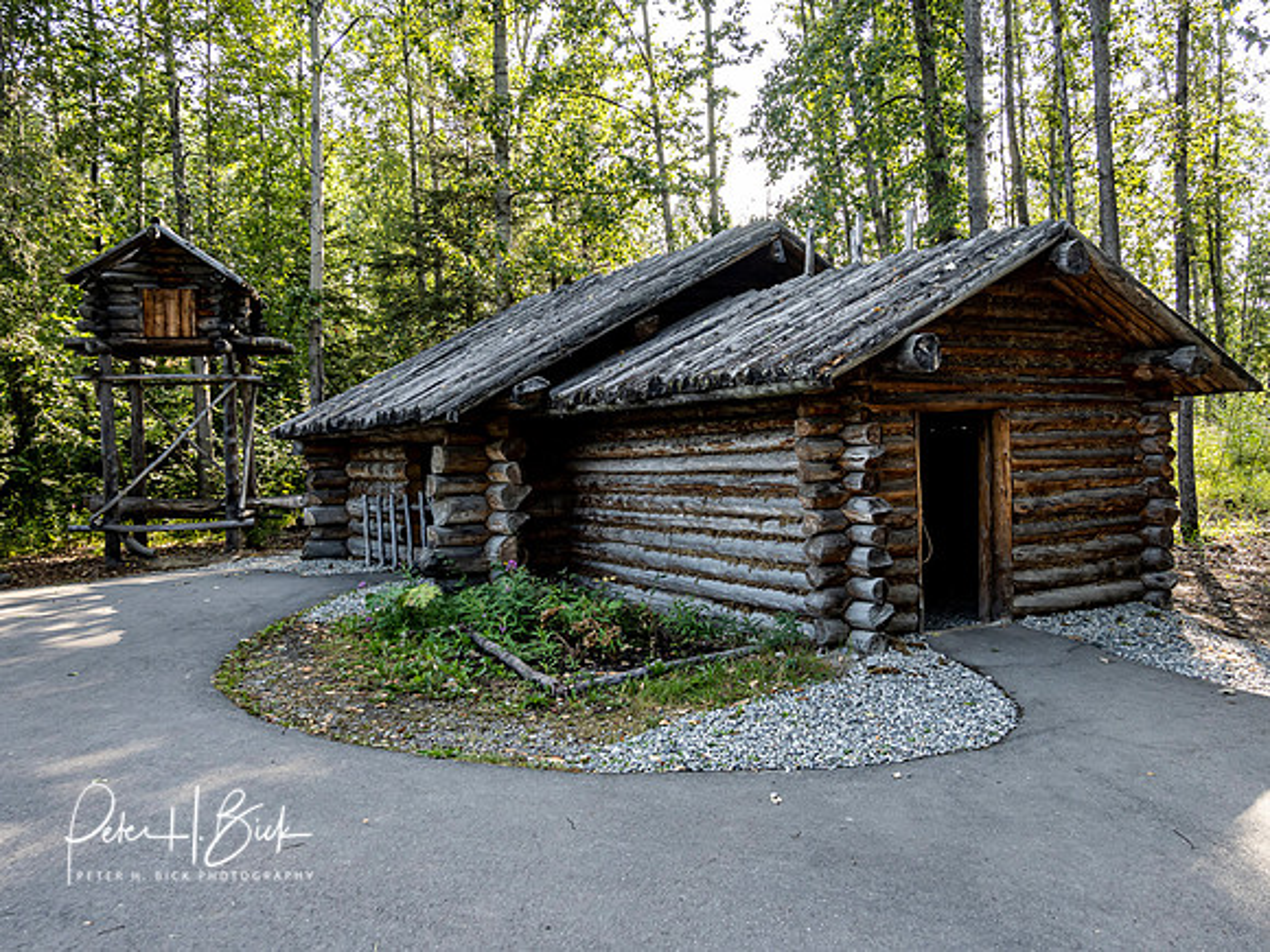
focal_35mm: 28
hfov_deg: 63.4
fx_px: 1027
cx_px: 635
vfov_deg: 49.7
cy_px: 476
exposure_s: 1/160
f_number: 5.6
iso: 400
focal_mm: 14
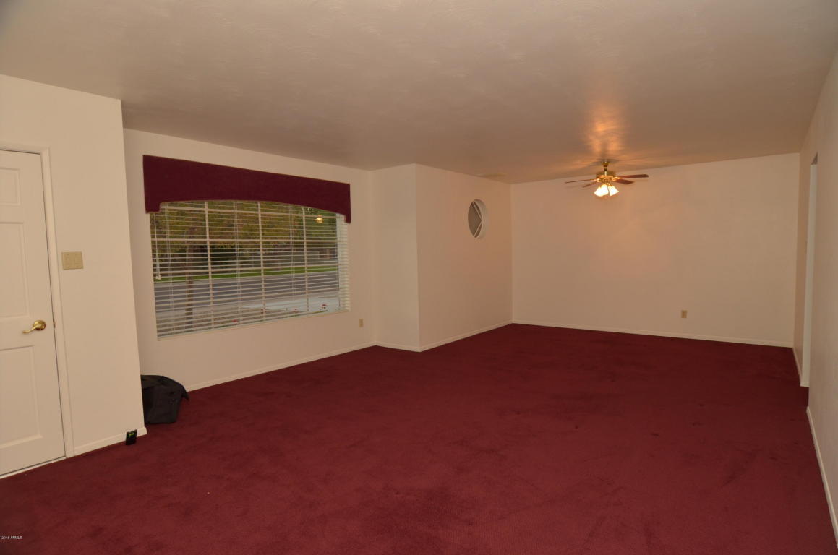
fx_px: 418
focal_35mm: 18
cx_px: 419
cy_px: 278
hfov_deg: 90.1
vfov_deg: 67.2
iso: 400
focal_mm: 12
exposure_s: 1/60
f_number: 5.6
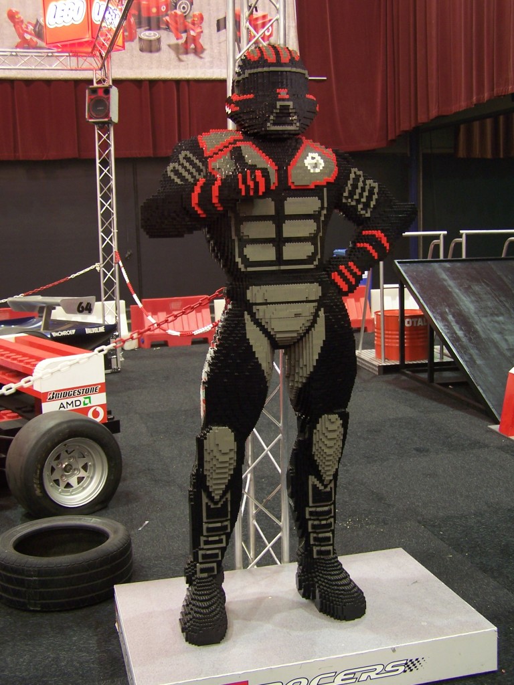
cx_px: 257
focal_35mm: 40
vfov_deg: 46.8
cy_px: 342
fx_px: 792
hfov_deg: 36.0
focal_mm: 6.7
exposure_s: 1/2
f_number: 2.8
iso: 80
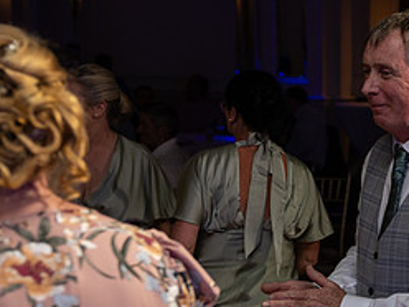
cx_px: 383
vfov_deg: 13.7
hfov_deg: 17.9
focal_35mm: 108
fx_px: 1276
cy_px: 182
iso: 500
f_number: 3.5
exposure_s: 1/160
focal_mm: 48
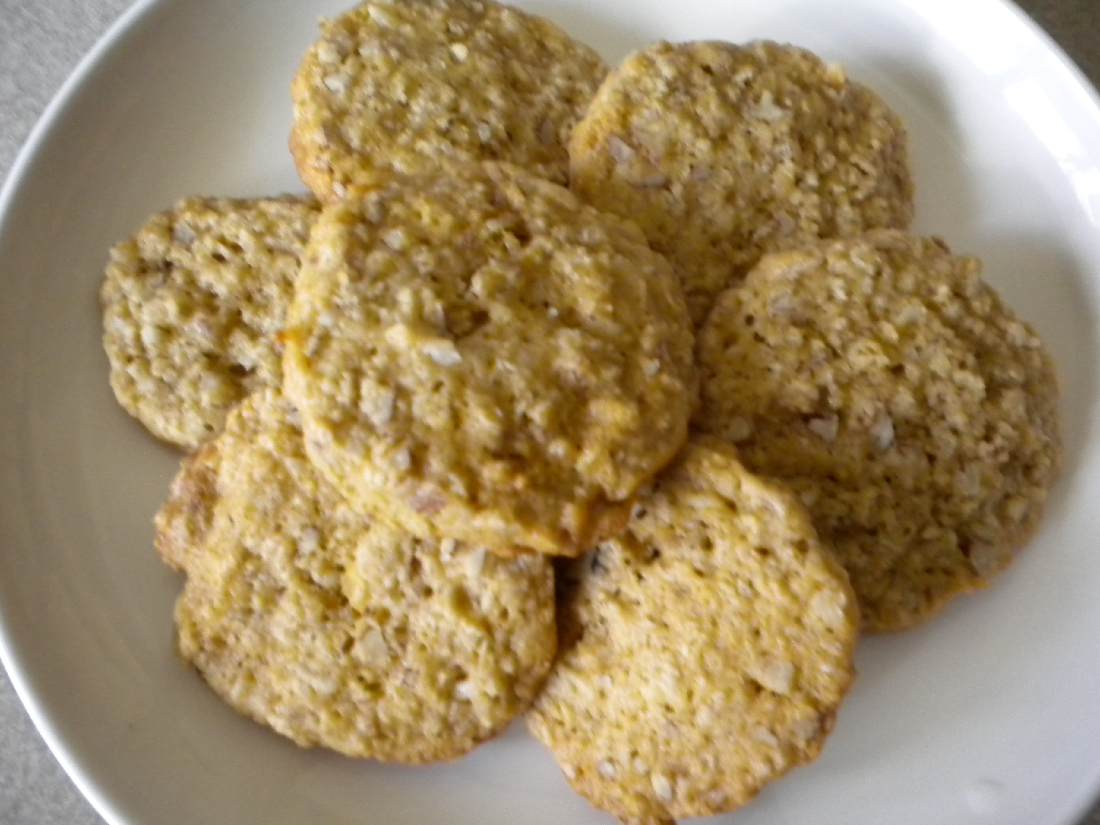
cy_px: 412
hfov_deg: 52.6
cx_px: 550
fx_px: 1112
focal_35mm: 35
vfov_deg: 40.7
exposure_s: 1/24.8
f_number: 3.1
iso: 400
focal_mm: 6.3
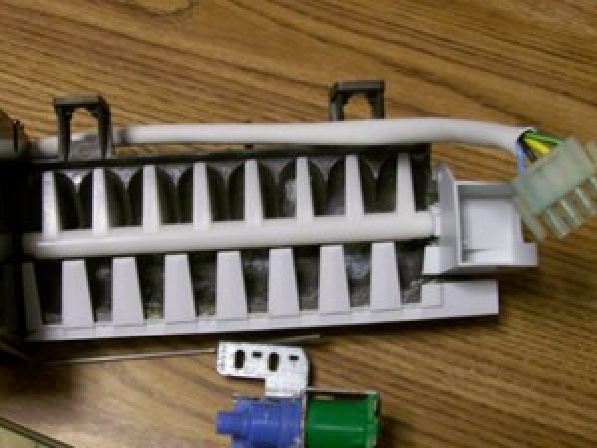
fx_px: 983
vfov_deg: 25.7
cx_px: 226
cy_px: 237
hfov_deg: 33.6
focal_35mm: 57
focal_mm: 6
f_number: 2.7
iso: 160
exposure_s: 1/9.24
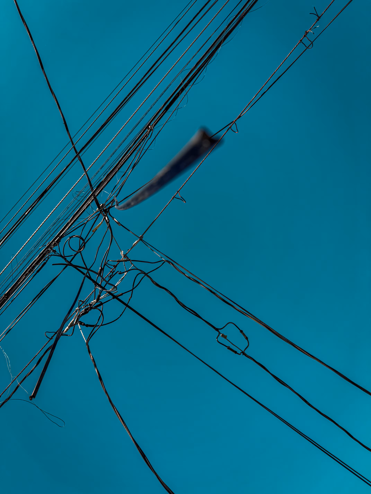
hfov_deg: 56.8
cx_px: 186
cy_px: 247
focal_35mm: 24
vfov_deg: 71.6
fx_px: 343
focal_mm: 6.76
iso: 80
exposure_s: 1/1700
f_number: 1.8
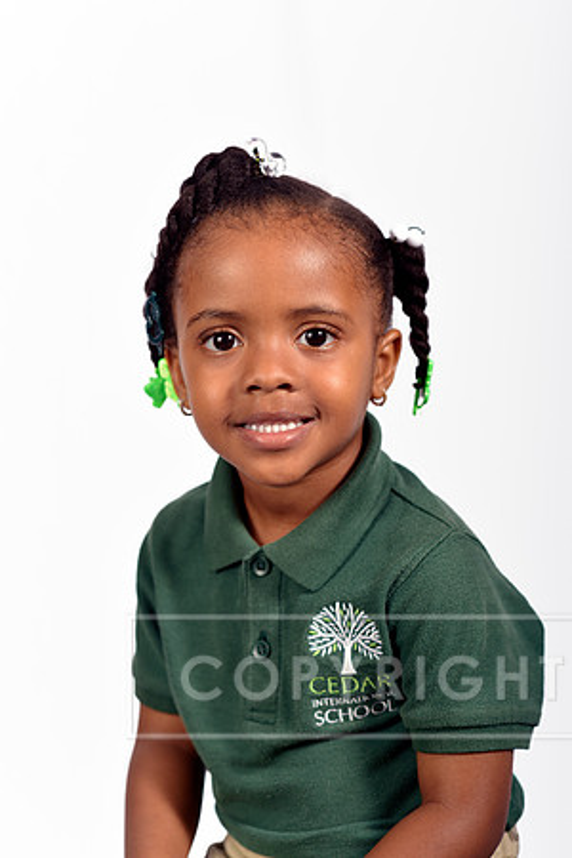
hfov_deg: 16.1
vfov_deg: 23.9
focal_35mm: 85
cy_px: 429
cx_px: 286
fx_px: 2026
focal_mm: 85
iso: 100
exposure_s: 1/200
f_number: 3.2
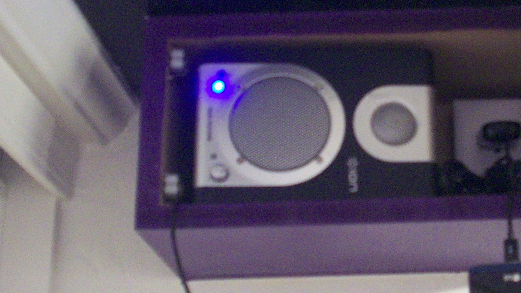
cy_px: 112
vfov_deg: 15.3
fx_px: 1091
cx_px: 371
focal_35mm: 79
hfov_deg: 26.6
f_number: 2.8
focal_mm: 6.2
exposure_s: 1/8
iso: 200
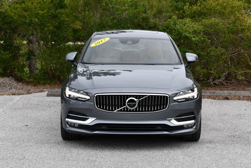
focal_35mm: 96
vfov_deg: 14.3
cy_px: 84
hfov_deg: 21.2
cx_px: 126
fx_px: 670
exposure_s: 1/250
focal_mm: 48
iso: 125
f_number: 8
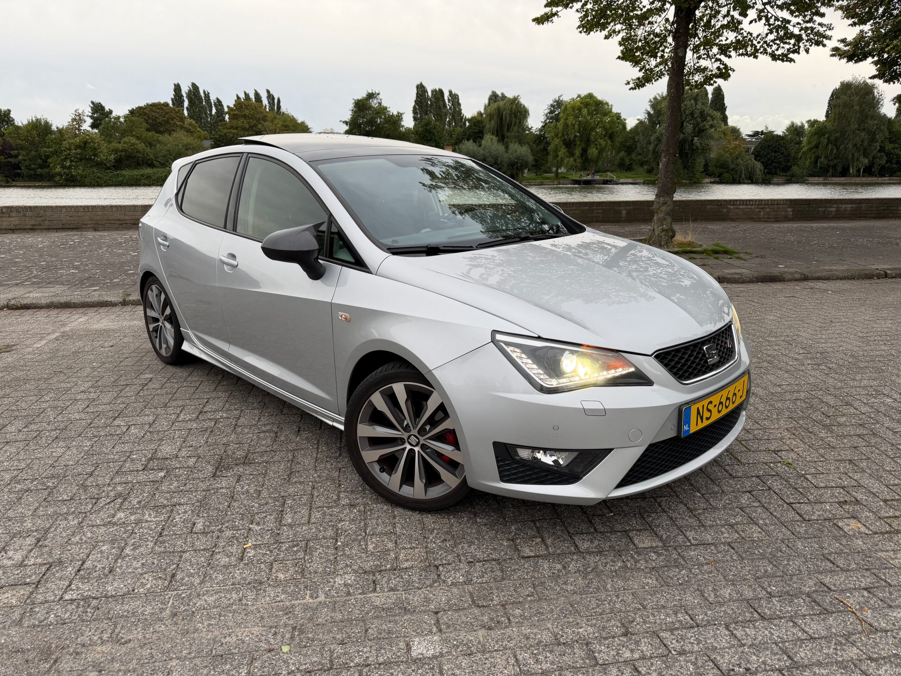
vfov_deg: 56.8
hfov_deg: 71.6
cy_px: 338
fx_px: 625
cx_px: 450
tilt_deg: -14.9
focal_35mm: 24
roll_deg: -0.2
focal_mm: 6.76
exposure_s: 1/121
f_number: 1.78
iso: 50
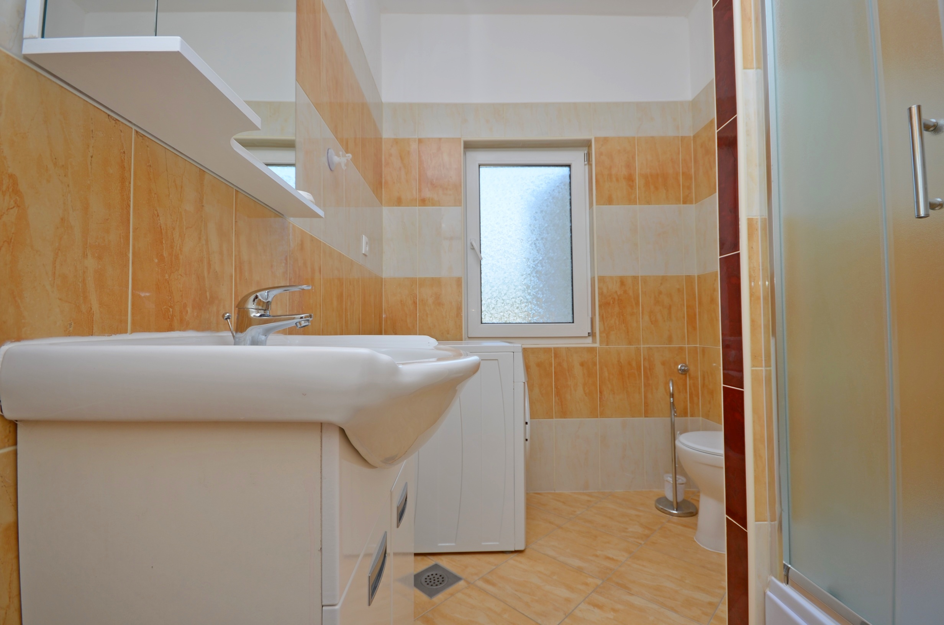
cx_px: 472
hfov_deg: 100.5
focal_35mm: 15
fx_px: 393
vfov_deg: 77.1
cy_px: 312
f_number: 6.3
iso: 100
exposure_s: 1/160
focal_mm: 10
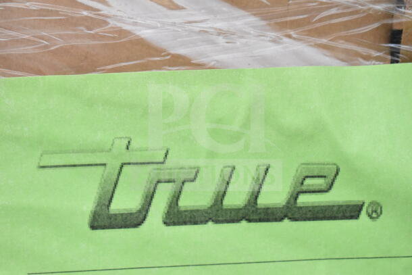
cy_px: 138
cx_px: 206
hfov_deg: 24.6
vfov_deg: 16.6
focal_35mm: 82
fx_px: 944
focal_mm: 55
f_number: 5.6
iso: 5000
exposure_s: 1/100
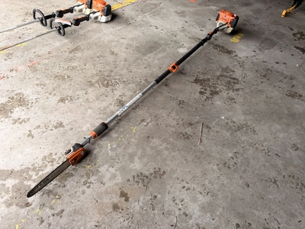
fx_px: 211
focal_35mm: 24
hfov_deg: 71.6
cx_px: 152
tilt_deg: -48.1
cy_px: 114
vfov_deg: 56.8
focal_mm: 6.76
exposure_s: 1/121
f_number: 1.78
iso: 80
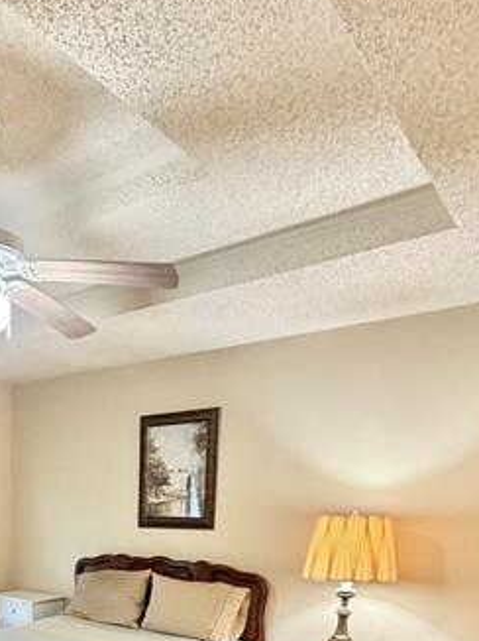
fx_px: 610
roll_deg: -0.9
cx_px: 55
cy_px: 631
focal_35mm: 33
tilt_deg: -10.7
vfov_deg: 46.9
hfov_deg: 40.0
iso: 500
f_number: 2.2
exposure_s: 1/60
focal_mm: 2.22
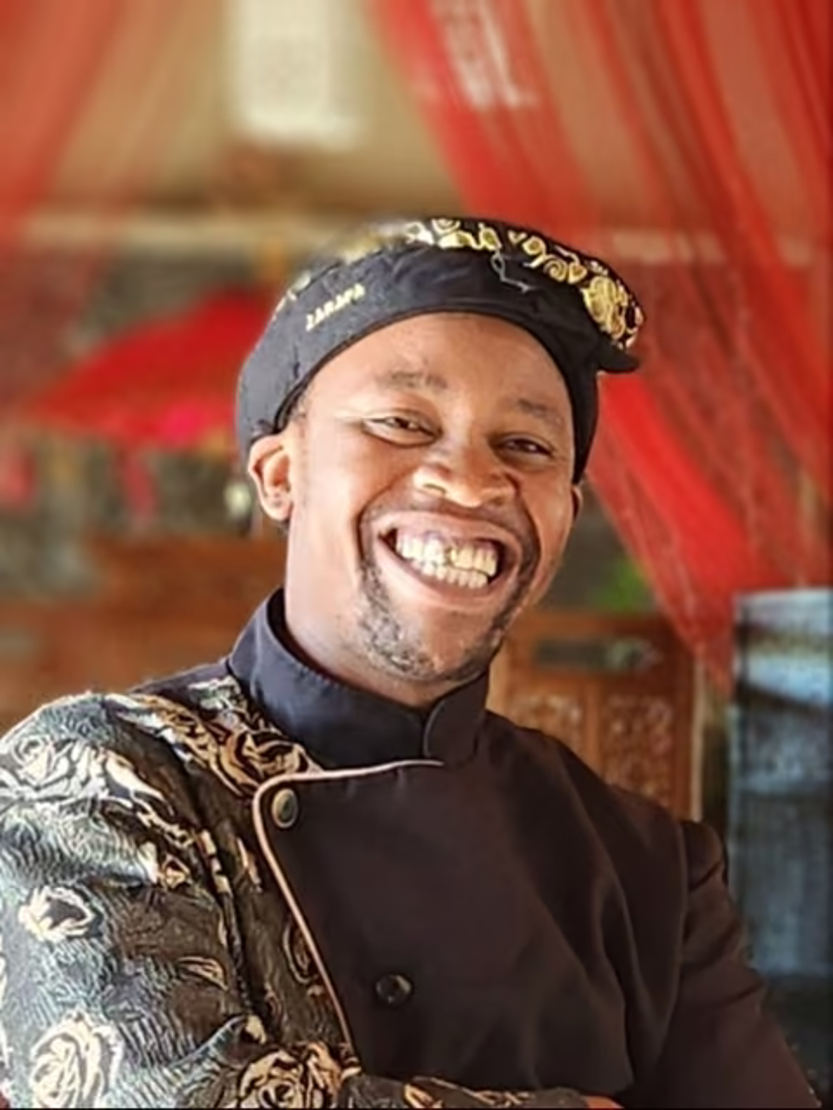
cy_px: 555
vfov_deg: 73.9
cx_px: 416
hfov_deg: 58.9
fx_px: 738
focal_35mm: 23
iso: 160
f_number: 1.8
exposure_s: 1/100
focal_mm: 5.4
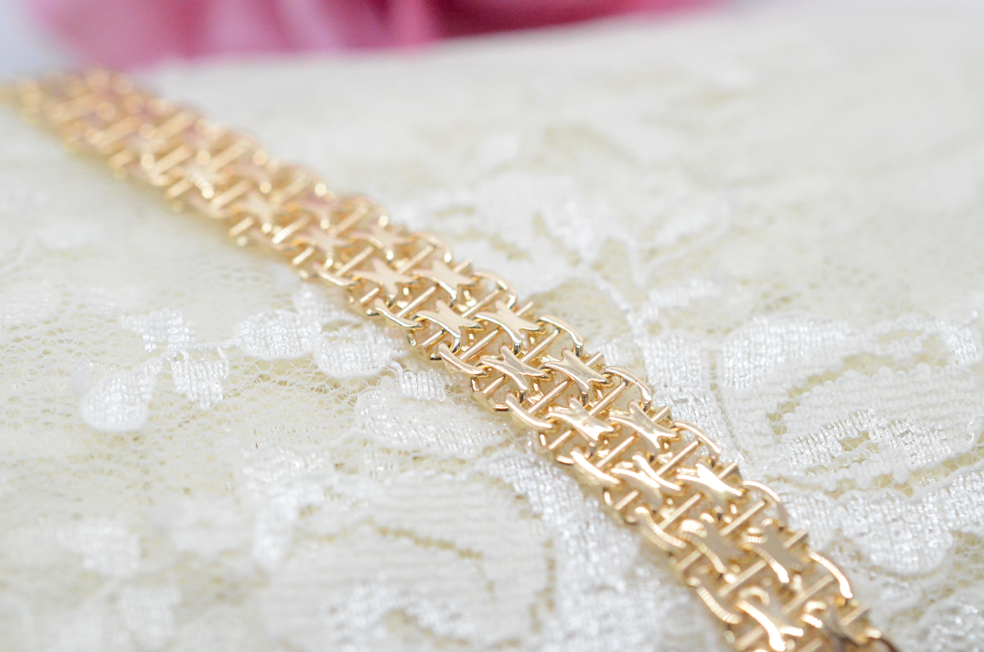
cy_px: 326
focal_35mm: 60
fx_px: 1637
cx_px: 492
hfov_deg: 33.5
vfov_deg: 22.5
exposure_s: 1/3200
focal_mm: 40
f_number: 5.6
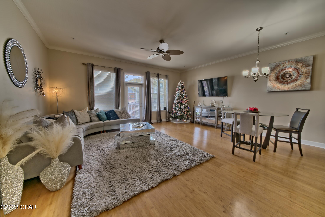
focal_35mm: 12
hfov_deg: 112.6
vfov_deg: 90.1
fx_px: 108
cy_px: 108
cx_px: 162
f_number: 16
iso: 200
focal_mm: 12
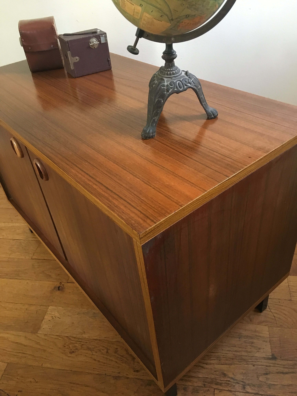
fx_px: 332
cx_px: 148
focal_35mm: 29
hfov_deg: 48.2
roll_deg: +7.9
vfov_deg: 61.7
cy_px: 198
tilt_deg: -37.6
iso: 200
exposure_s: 1/25
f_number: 2.2
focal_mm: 4.15
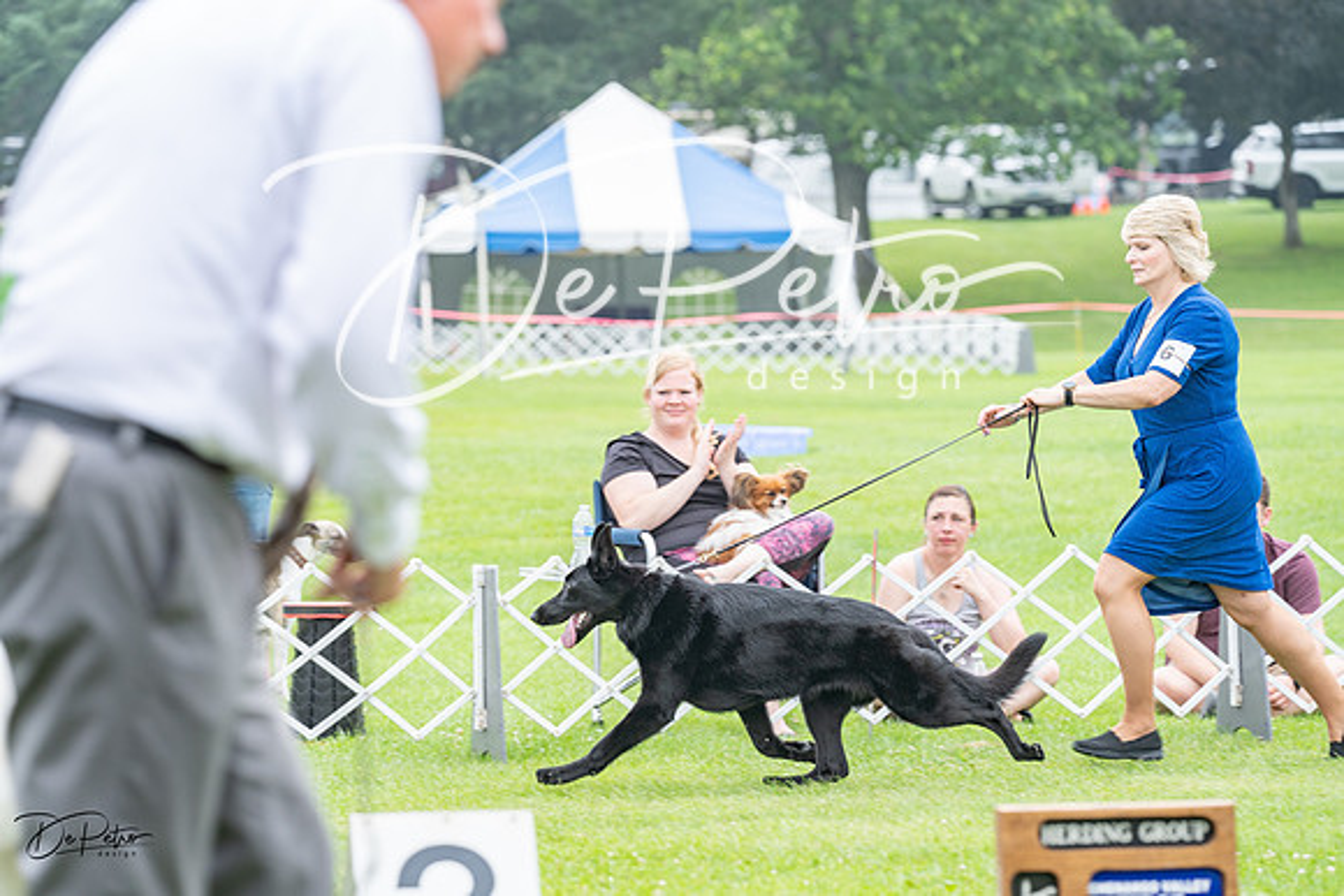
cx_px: 672
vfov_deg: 8.5
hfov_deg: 12.8
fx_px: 6012
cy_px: 448
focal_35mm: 161
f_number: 4.5
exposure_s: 1/400
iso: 400
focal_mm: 161
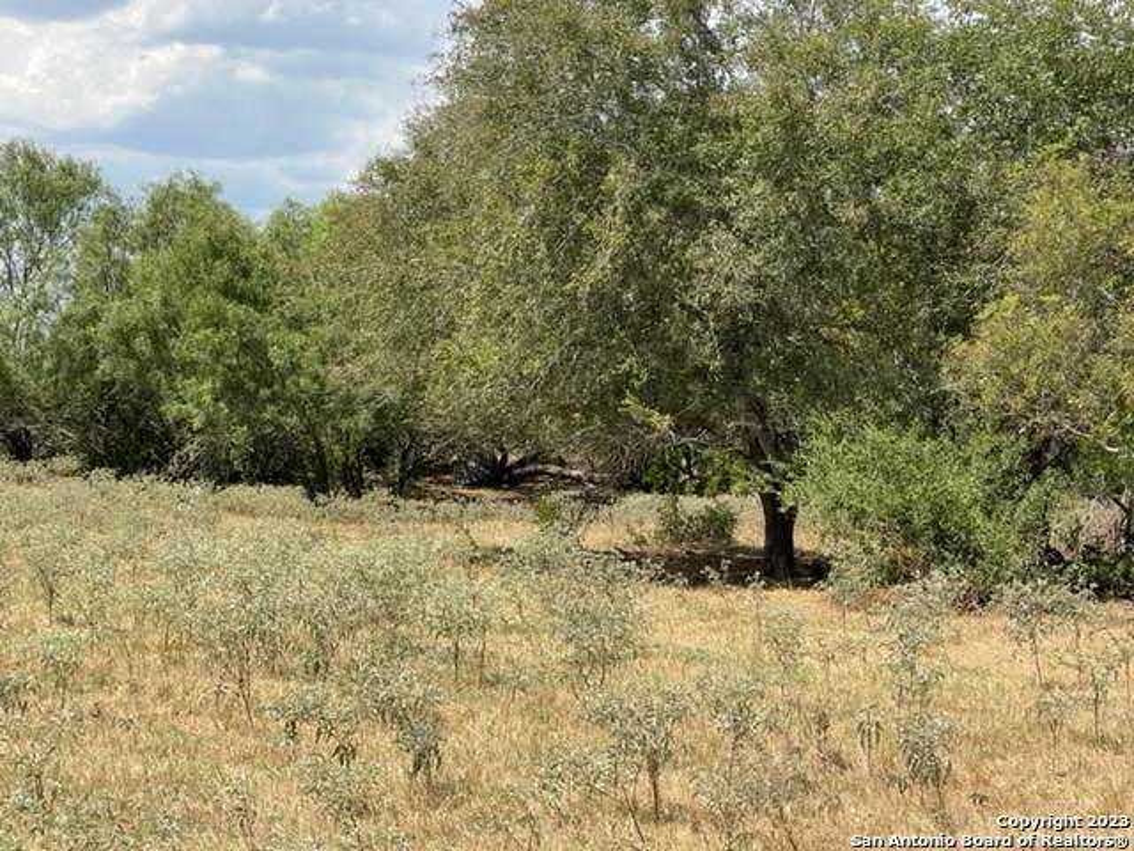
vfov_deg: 22.9
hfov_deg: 30.3
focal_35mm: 64
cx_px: 567
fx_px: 2097
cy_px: 426
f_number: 2.2
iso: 20
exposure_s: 1/1085
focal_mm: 7.5
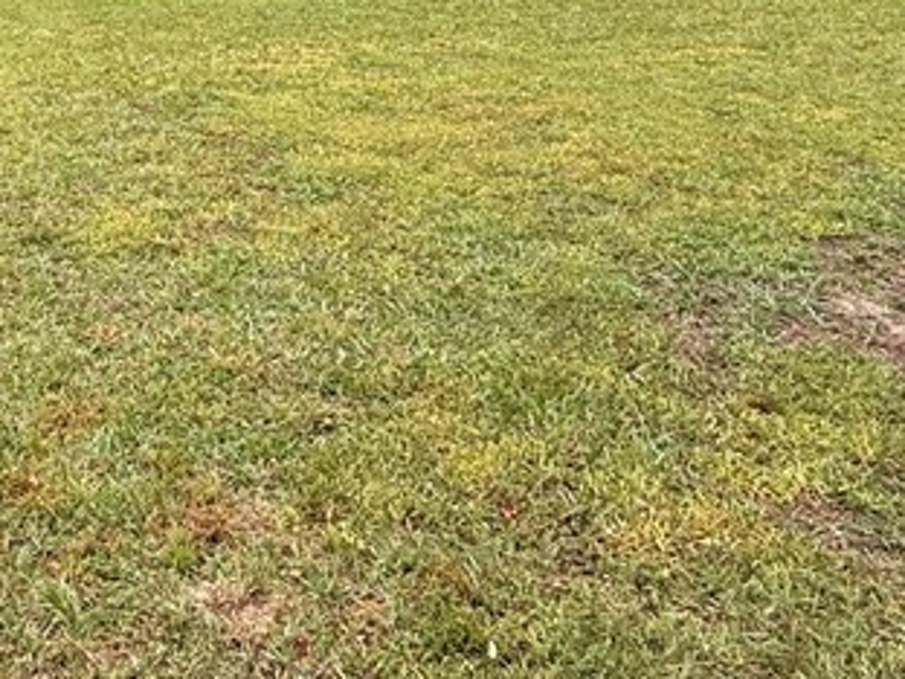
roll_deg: -1.2
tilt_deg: -0.2
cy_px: -177
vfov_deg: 27.1
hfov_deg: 37.9
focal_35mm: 46
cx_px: 58
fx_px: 1203
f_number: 2.2
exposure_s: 1/132
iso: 64
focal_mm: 2.22
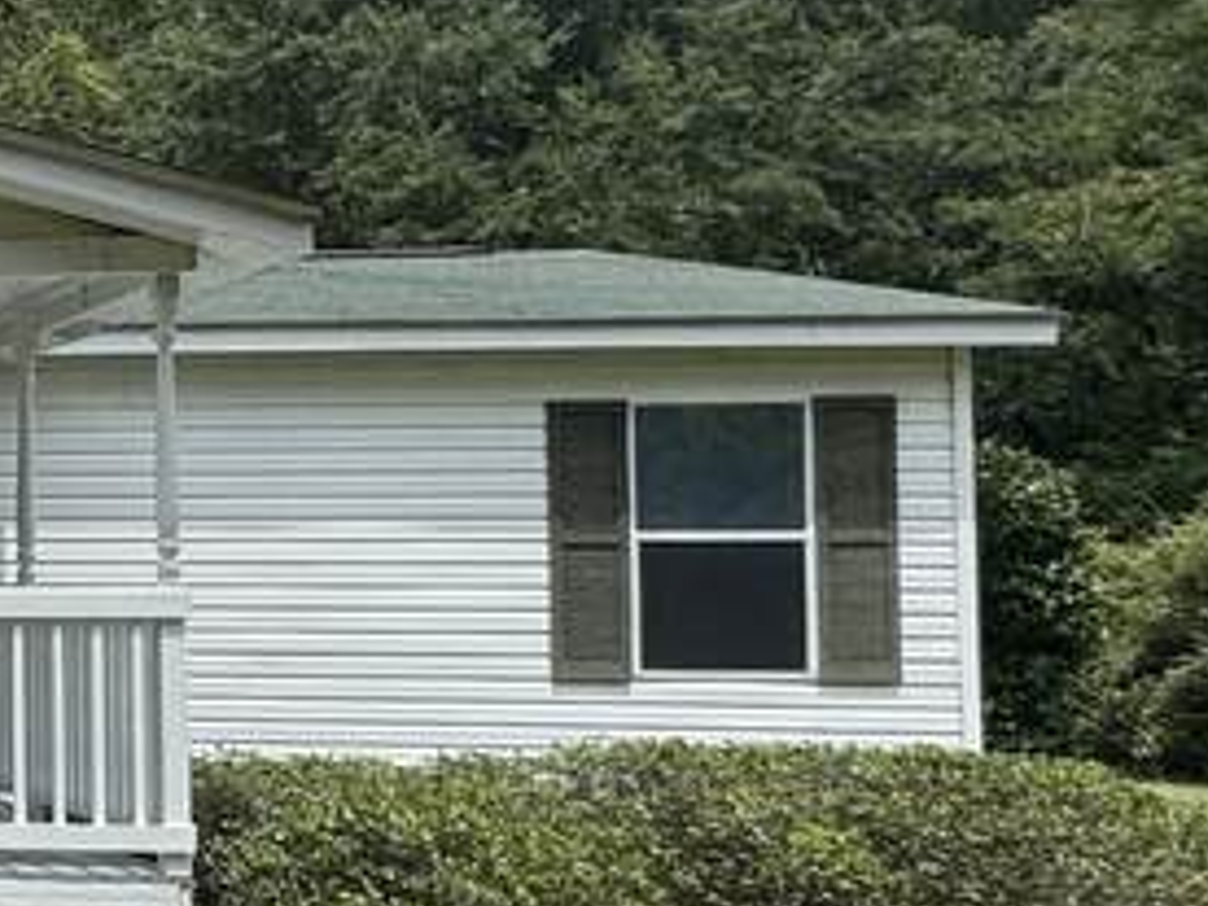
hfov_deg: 19.9
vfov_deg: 22.6
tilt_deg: +1.3
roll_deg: -0.9
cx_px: -1068
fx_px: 2268
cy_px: 521
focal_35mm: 65
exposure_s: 1/1536
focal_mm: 2.22
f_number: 2.2
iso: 40
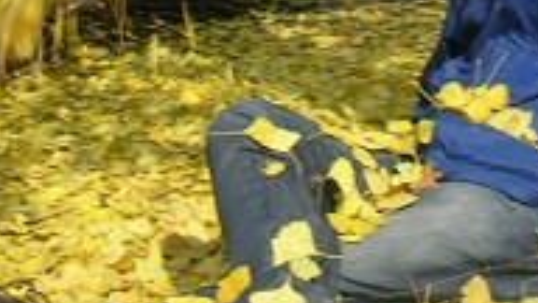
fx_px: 1698
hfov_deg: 17.9
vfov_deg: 9.7
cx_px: 412
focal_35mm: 119
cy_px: -233
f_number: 8.5
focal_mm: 5.8
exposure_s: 1/53.5
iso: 50
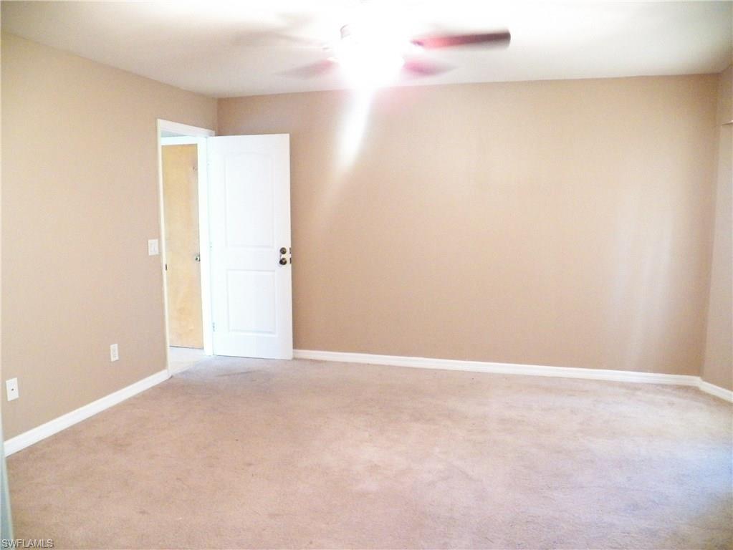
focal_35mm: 28
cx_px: 366
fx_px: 593
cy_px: 275
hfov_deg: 63.4
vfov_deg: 49.8
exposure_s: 1/25
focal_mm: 4.9
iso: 800
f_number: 2.8
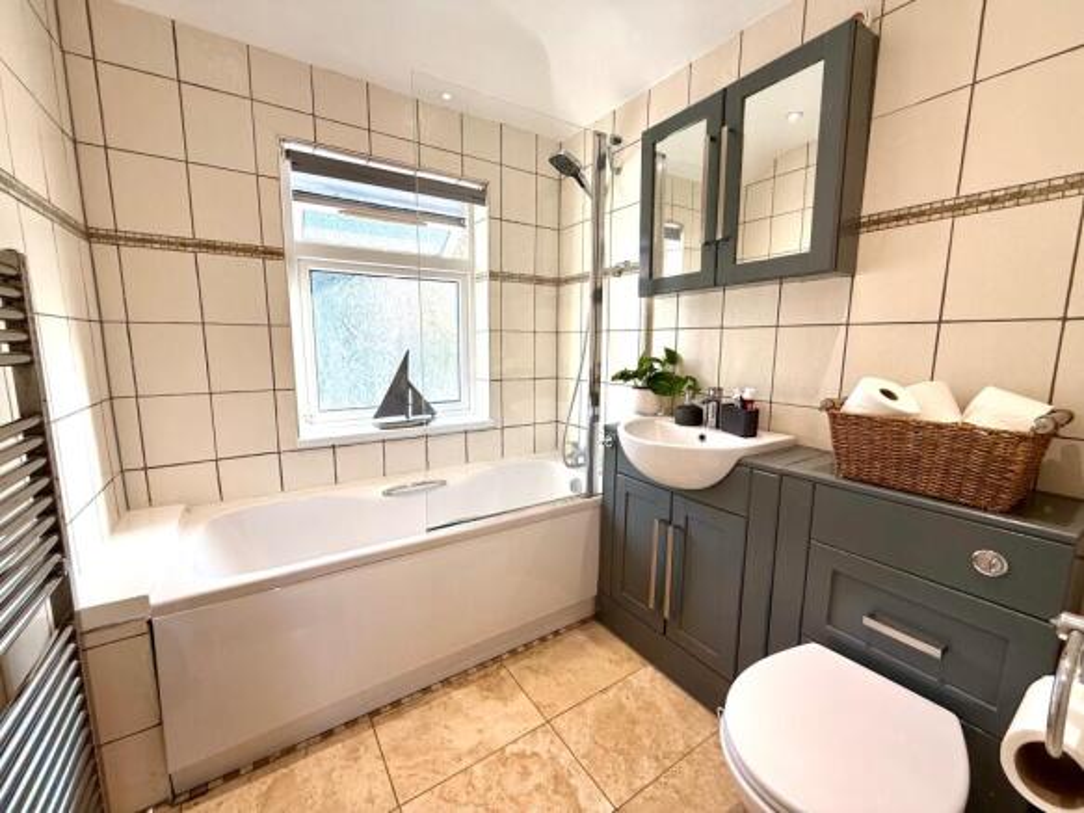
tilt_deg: -9.3
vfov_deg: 85.7
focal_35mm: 14
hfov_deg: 102.1
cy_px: 406
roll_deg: -1.4
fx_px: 438
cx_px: 542
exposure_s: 1/100
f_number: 2.2
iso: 64
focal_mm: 2.22
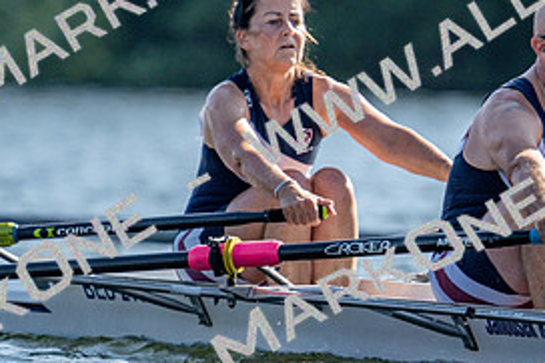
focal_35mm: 1193
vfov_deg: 1.2
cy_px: 171
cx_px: 491
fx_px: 18049
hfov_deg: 1.7
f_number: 6.3
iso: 400
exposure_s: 1/1600
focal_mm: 559
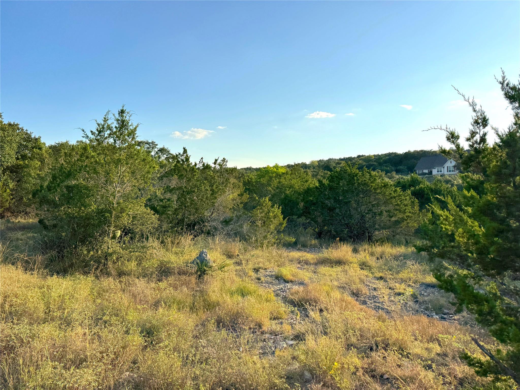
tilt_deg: -1.4
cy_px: 195
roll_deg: -1.0
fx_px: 361
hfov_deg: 71.6
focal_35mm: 24
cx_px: 260
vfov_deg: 56.8
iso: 80
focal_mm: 6.76
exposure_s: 1/4310
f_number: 1.78
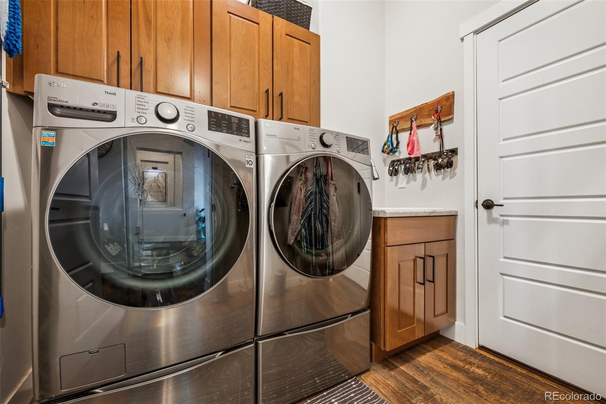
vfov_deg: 77.3
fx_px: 252
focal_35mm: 15
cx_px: 303
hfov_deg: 100.4
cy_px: 202
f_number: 11
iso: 800
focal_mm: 15
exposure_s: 1.3
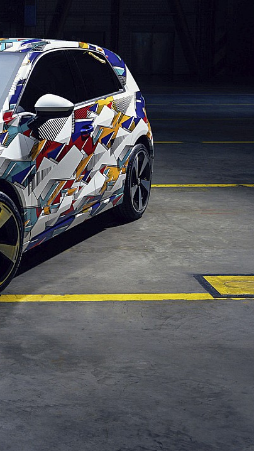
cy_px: 152
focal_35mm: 70
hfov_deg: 16.4
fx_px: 844
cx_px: -49
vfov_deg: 29.8
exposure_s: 1/40
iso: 250
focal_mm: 30.2
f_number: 4.5
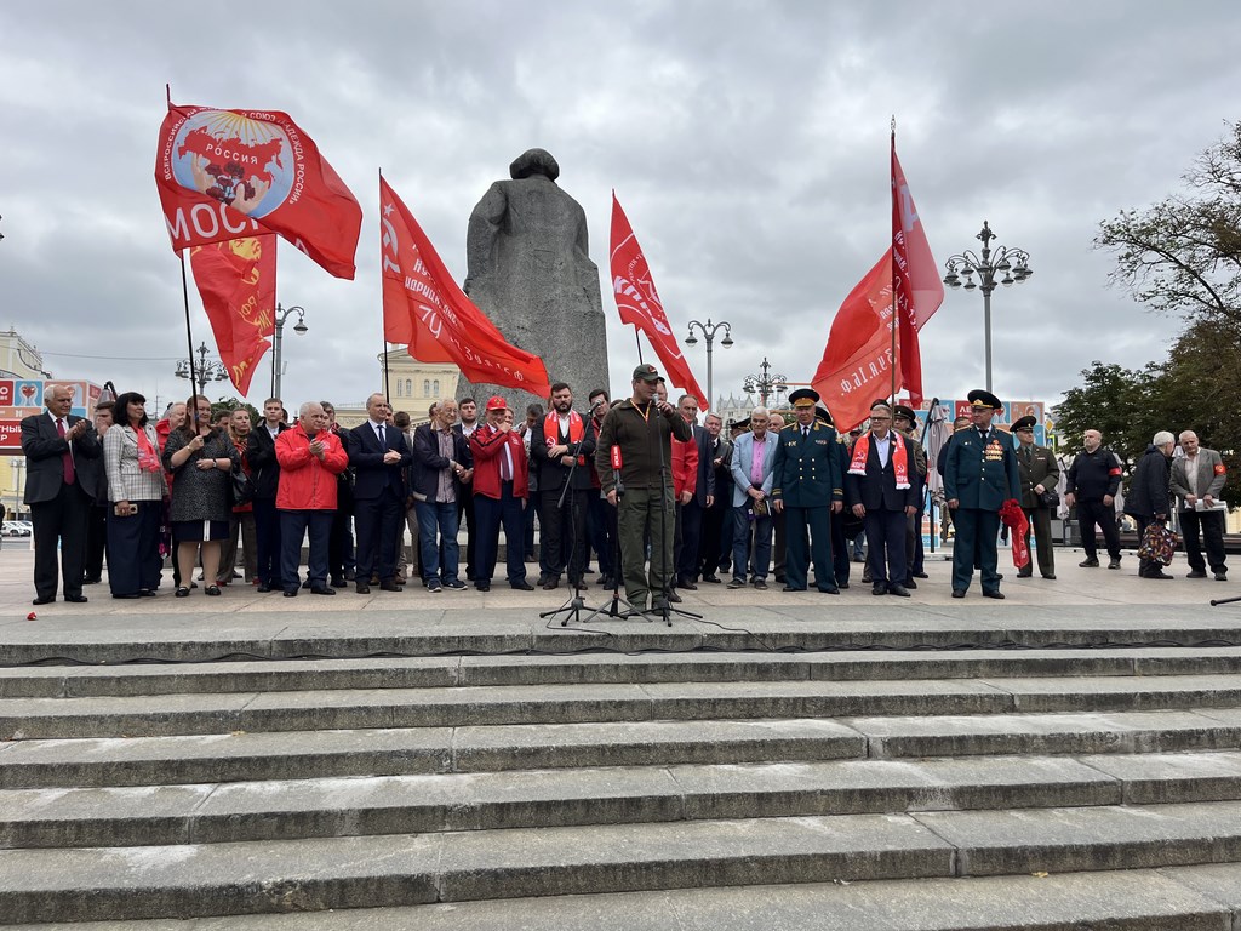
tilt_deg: +3.0
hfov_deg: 67.3
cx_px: 620
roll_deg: +0.4
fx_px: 932
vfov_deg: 53.1
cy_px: 466
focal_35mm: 26
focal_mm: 5.1
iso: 50
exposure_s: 1/1748
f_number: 1.6
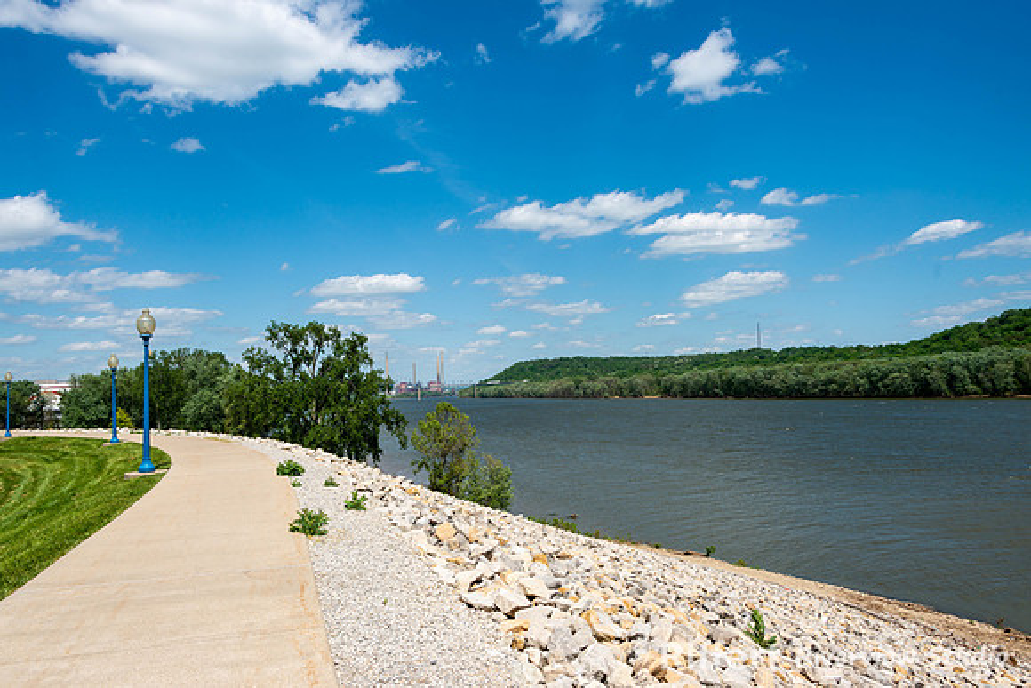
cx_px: 516
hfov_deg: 65.5
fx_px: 802
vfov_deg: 46.4
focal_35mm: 28
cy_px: 344
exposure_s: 1/400
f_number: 9
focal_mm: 28
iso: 100
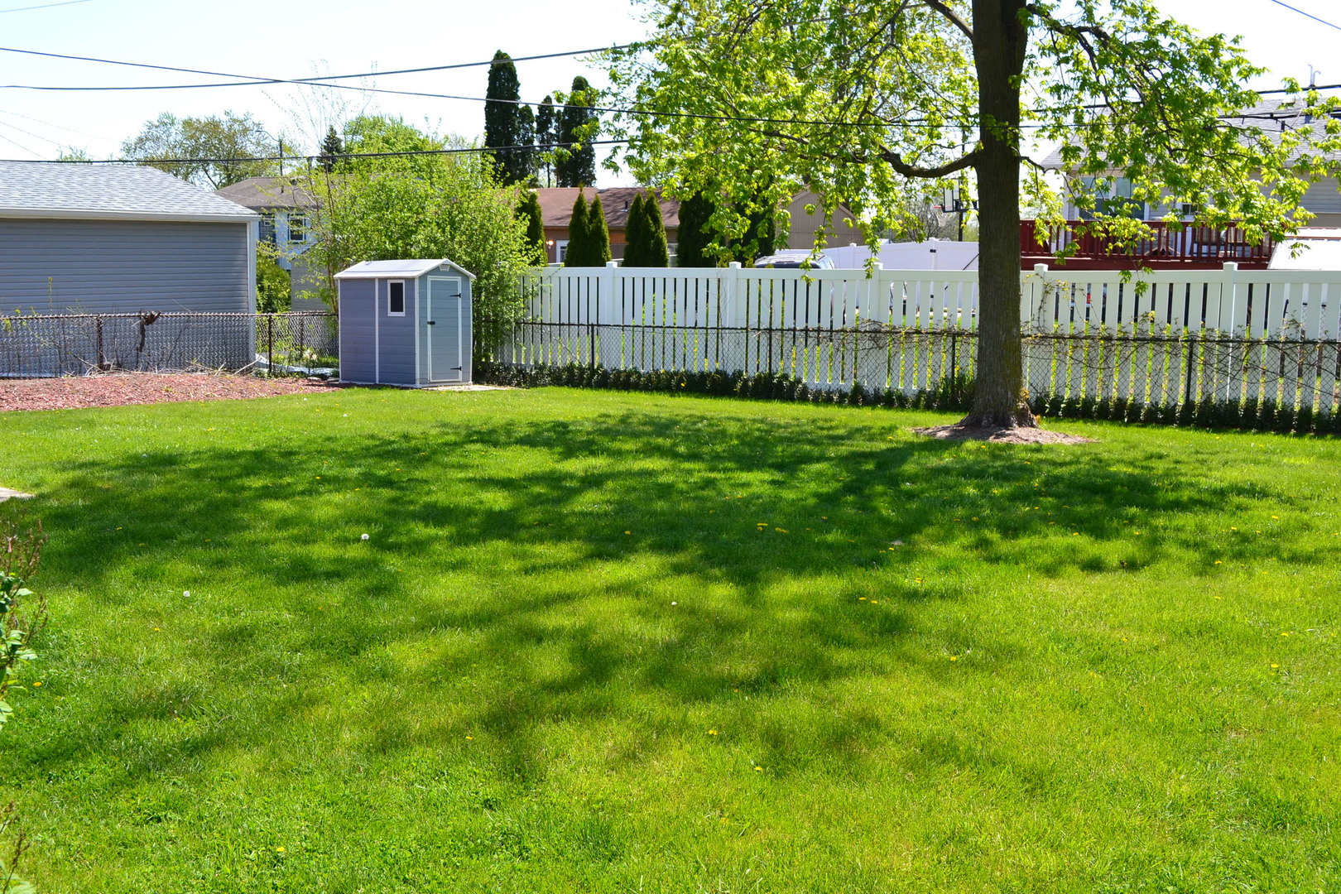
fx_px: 1341
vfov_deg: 36.9
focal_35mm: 36
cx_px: 670
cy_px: 447
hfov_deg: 53.1
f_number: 10
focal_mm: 24
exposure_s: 1/250
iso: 400
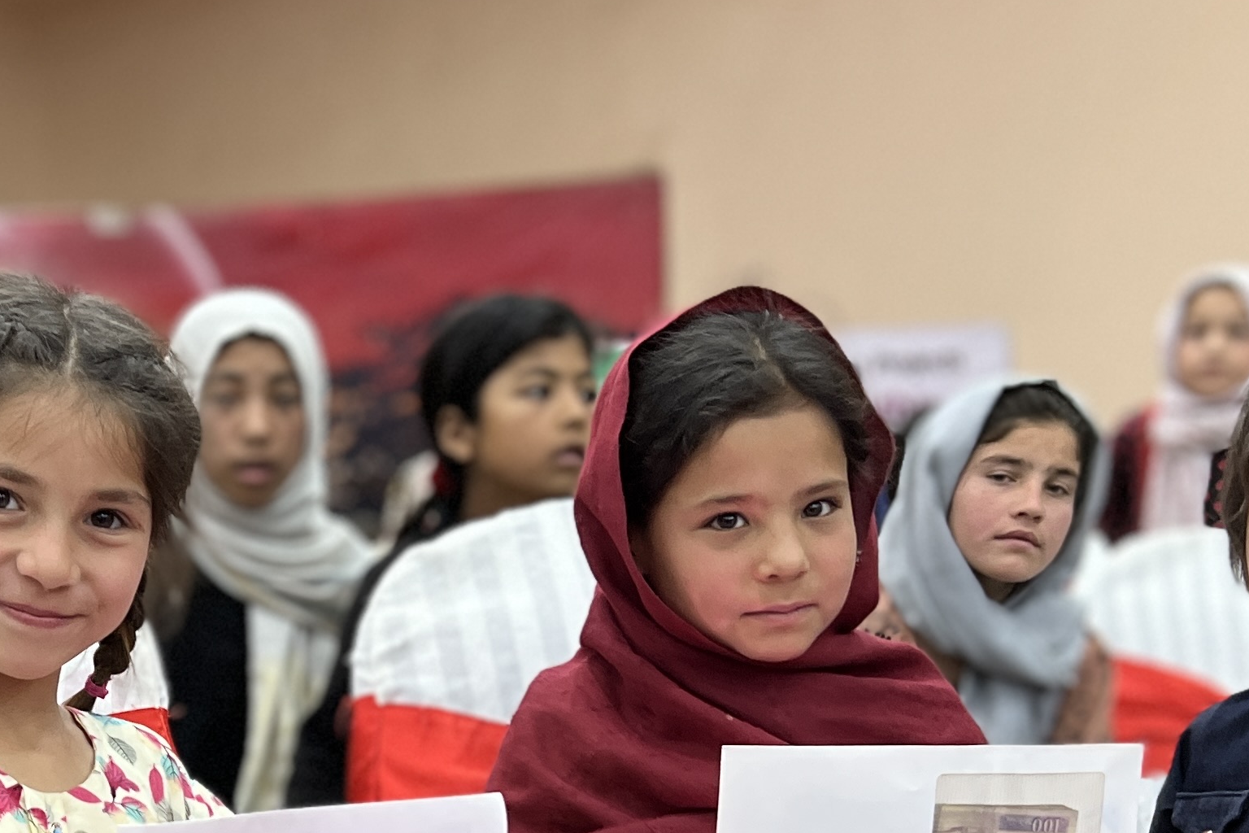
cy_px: 802
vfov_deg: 18.7
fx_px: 2463
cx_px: 148
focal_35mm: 71
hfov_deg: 27.5
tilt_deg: -3.3
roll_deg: +2.5
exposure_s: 1/50
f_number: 1.5
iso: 125
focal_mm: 5.7
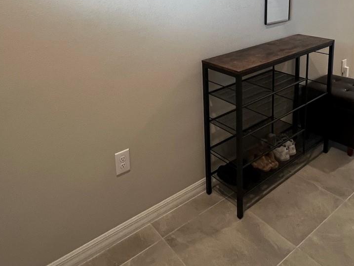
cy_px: 36
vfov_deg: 44.7
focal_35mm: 29
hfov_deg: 61.4
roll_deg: +2.1
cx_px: 201
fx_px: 297
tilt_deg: -13.0
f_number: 1.8
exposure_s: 1/60
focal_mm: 1.57
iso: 250
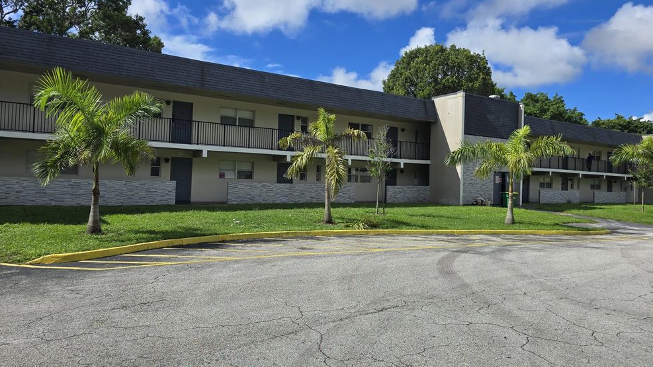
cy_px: 175
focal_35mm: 26
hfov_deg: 71.9
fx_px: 450
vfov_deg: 44.4
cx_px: 330
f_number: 1.7
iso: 12
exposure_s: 1/1070
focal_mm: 6.3
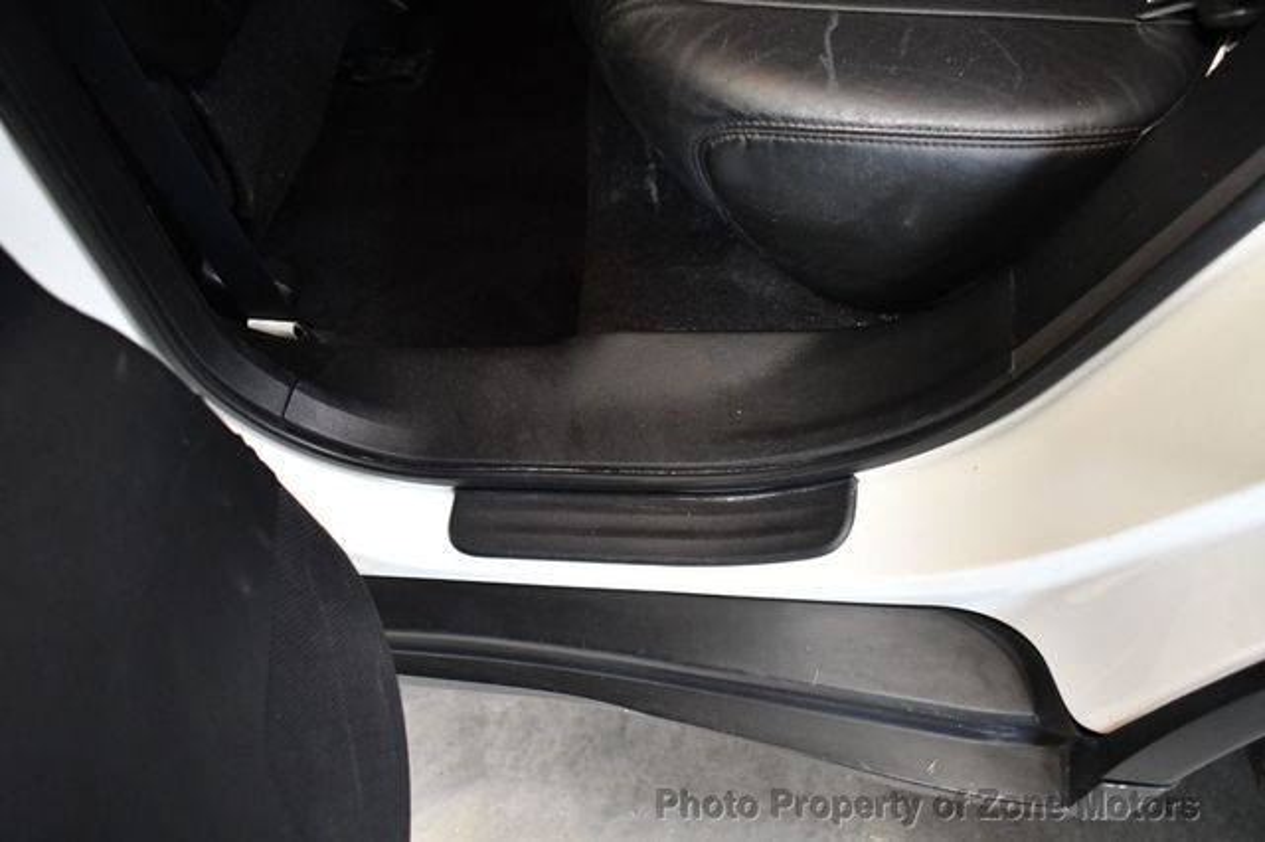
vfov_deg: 39.9
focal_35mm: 33
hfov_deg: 57.2
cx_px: 632
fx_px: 1159
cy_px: 421
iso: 3600
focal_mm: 22
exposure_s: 1/60
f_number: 3.8
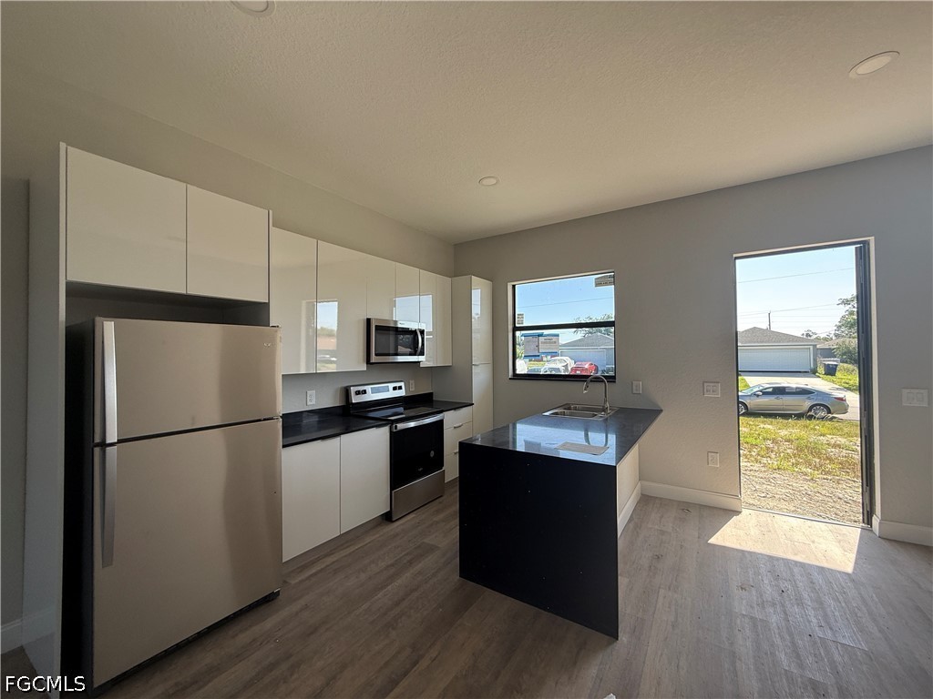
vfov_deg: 85.7
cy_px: 350
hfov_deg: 102.1
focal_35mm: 14
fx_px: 377
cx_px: 466
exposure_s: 1/167
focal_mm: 2.22
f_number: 2.2
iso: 64
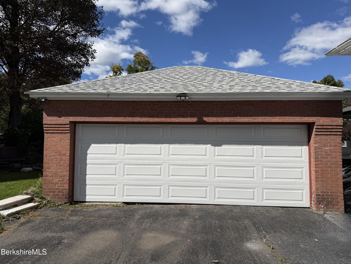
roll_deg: -0.6
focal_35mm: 24
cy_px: 132
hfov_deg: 71.6
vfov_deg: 56.8
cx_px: 176
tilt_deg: +4.3
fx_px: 243
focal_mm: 6.76
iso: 80
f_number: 1.78
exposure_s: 1/8130
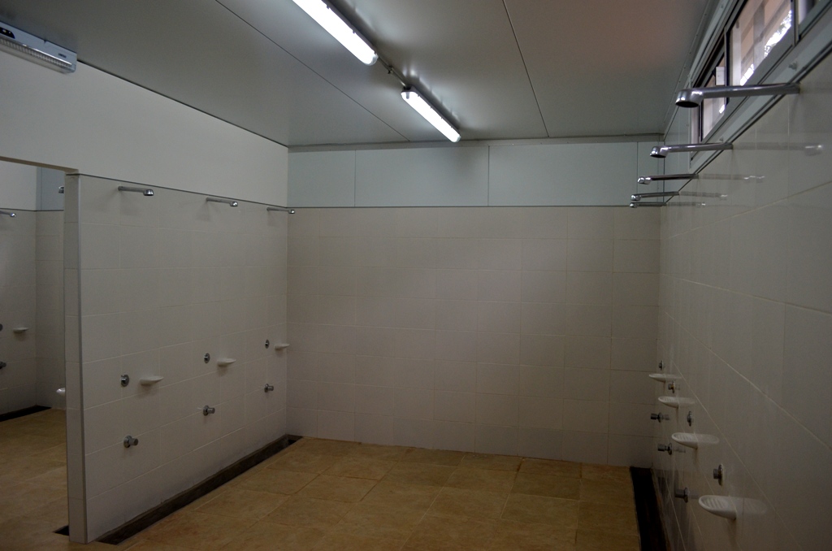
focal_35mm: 27
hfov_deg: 67.5
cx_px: 416
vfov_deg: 47.7
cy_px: 276
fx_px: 623
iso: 400
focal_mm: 18
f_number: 3.5
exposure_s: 1/80
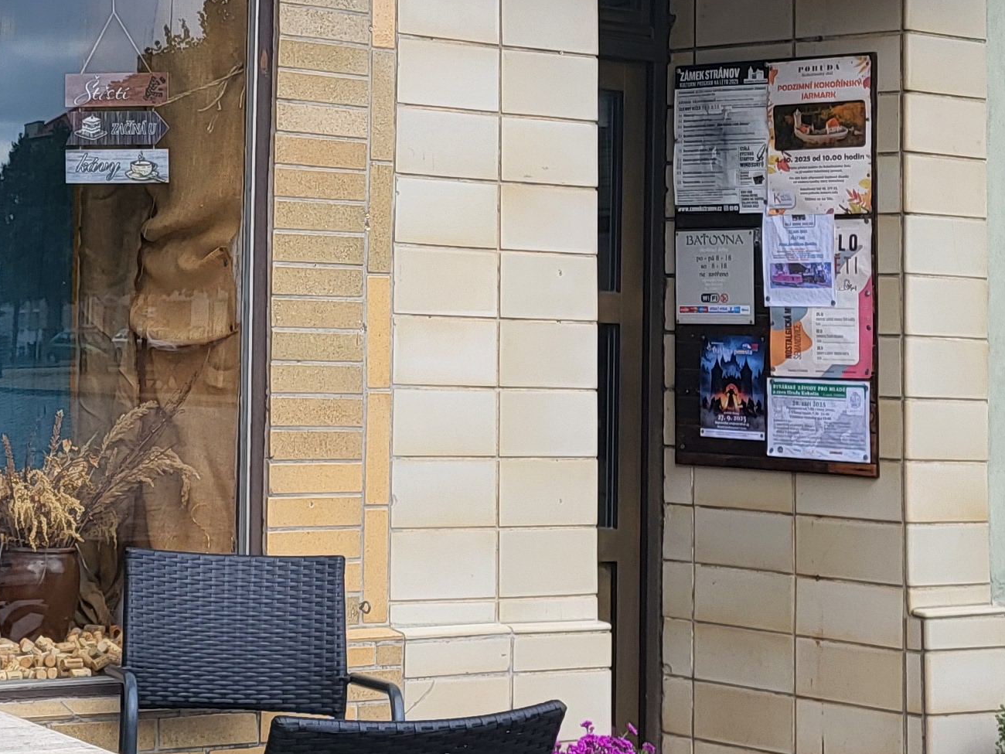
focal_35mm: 80
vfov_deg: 18.2
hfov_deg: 23.7
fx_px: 2323
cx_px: 80
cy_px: 137
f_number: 1.8
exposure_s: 1/790
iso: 40
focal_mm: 5.4
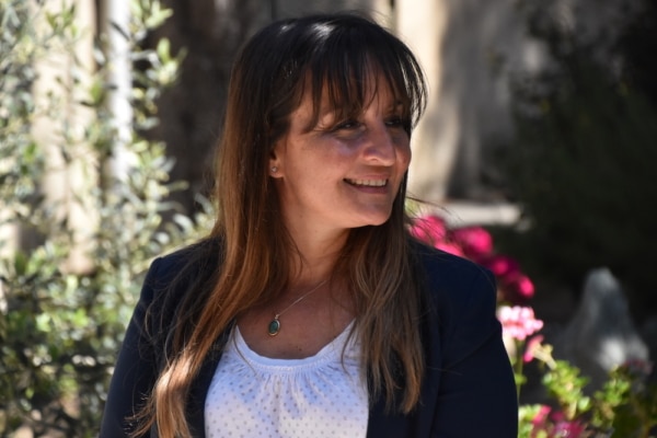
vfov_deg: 6.5
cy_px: 219
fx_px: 3832
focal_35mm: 210
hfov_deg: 9.8
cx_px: 328
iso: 1600
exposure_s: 1/2500
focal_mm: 140
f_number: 6.3
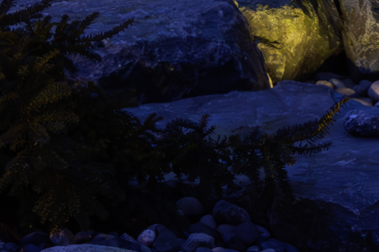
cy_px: -240
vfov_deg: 9.1
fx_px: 1506
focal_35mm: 143
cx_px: 393
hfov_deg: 14.1
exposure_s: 2
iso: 1250
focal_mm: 24
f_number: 11
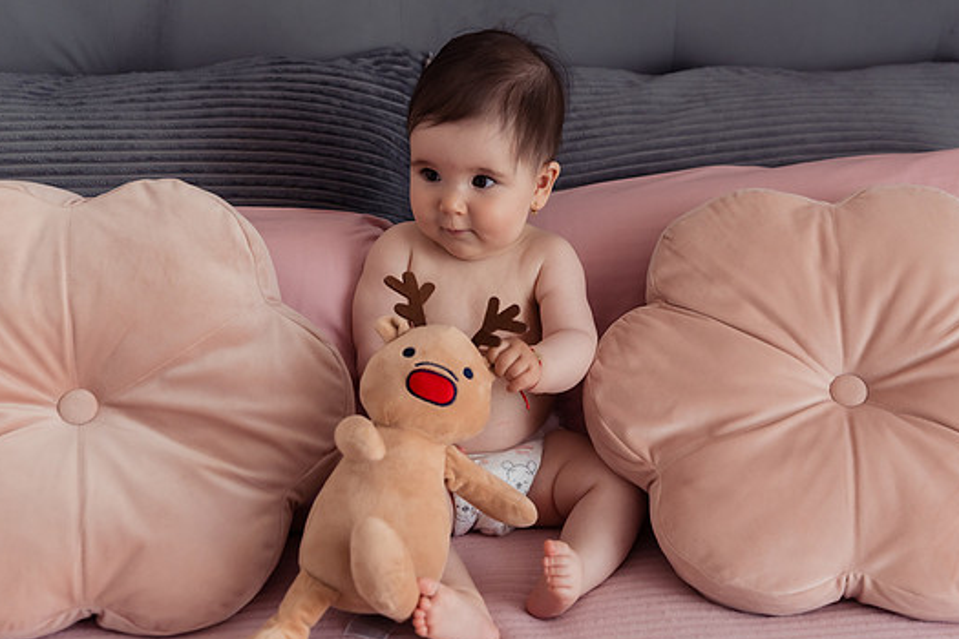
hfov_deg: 33.9
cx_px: 493
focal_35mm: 59
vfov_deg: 23.0
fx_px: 1572
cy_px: 327
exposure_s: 1/250
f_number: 3.2
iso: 800
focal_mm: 50
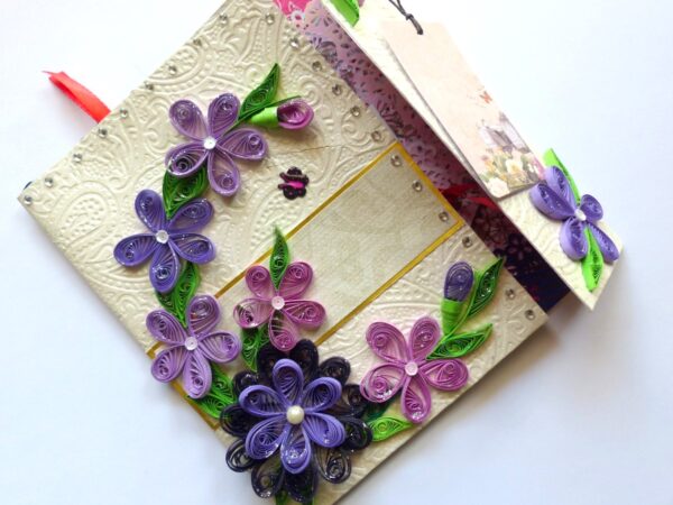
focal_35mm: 25
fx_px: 486
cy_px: 252
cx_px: 336
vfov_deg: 54.9
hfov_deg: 69.4
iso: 100
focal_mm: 4.5
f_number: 2.8
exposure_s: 1/80
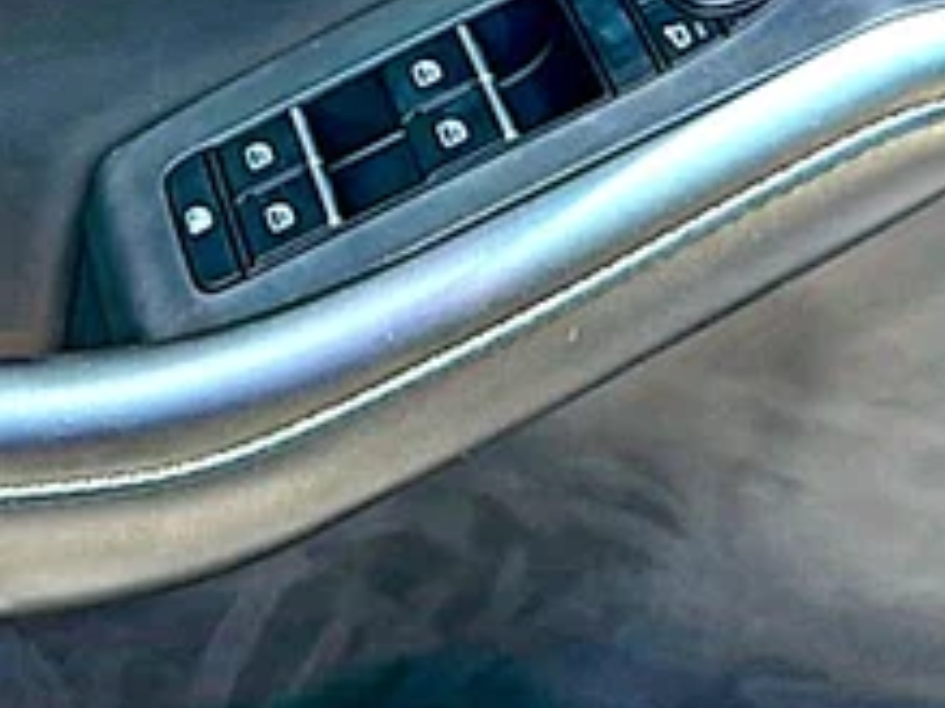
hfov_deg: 23.5
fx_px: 2183
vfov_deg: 18.0
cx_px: 22
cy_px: 15
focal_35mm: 80
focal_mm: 6.86
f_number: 1.78
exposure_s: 1/76
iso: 64
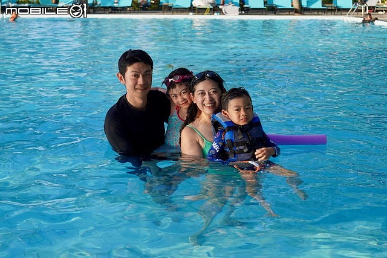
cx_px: 194
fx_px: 645
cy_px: 129
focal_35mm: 60
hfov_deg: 33.4
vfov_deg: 22.6
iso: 100
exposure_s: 1/200
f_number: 5.6
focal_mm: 60
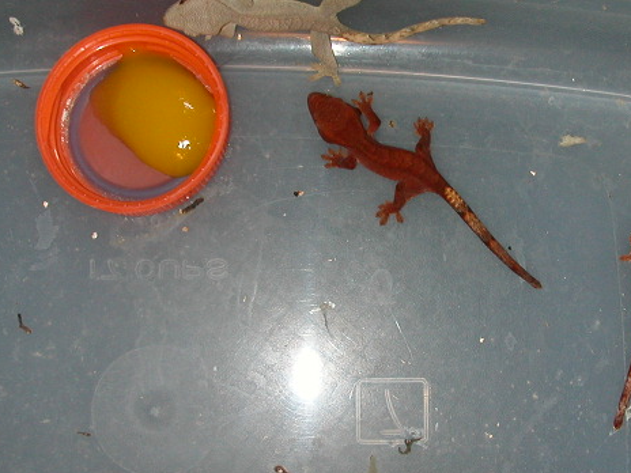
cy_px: 250
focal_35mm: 51
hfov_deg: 37.2
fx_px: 930
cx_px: 407
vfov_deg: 28.6
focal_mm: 5.6
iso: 100
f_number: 4.5
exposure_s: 1/59.9
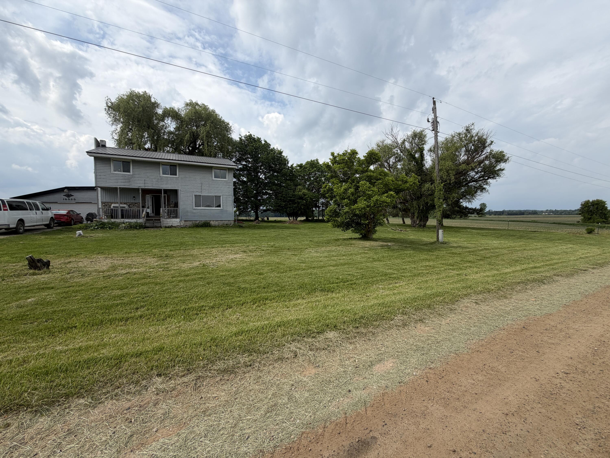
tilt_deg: -2.9
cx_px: 305
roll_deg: +0.8
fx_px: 247
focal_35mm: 14
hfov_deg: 102.1
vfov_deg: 85.7
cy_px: 229
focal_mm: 2.22
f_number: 2.2
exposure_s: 1/1001
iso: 20
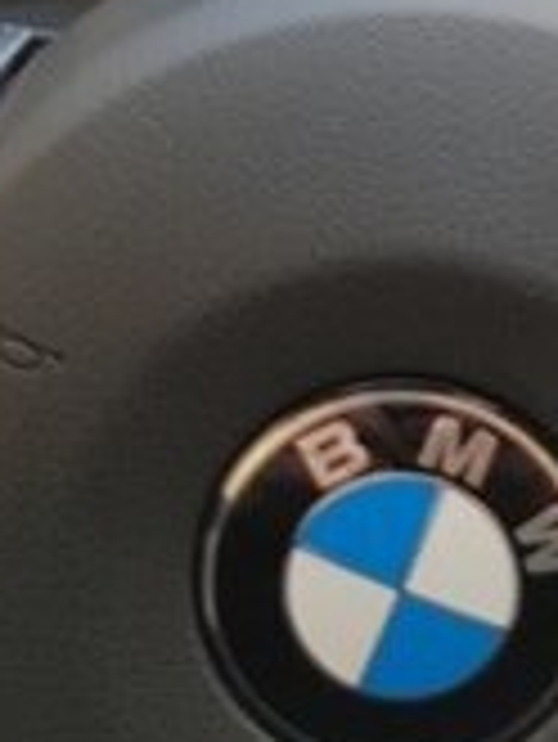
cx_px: 428
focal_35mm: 78
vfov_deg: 22.3
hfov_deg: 18.8
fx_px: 1674
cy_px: -238
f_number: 1.7
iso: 50
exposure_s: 1/100
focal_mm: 4.2
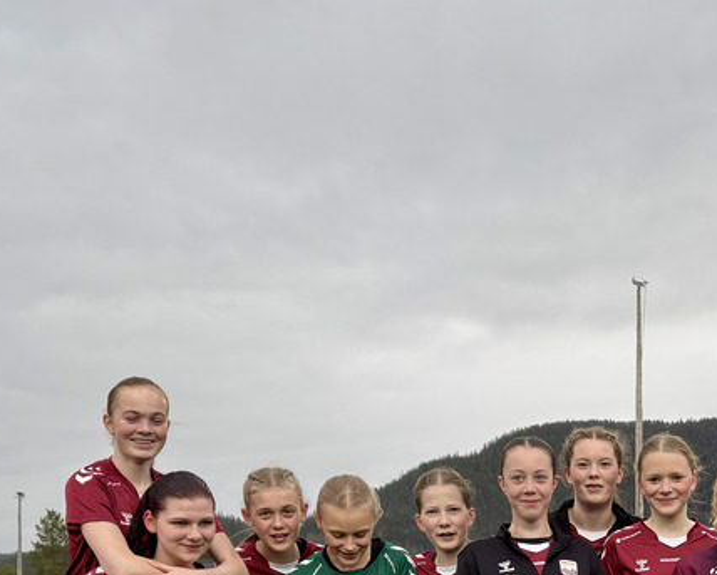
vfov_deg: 22.6
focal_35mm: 64
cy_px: 624
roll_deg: +2.5
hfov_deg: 28.0
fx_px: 1359
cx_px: 692
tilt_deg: -0.3
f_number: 1.6
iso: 40
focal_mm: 5.96
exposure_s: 1/293
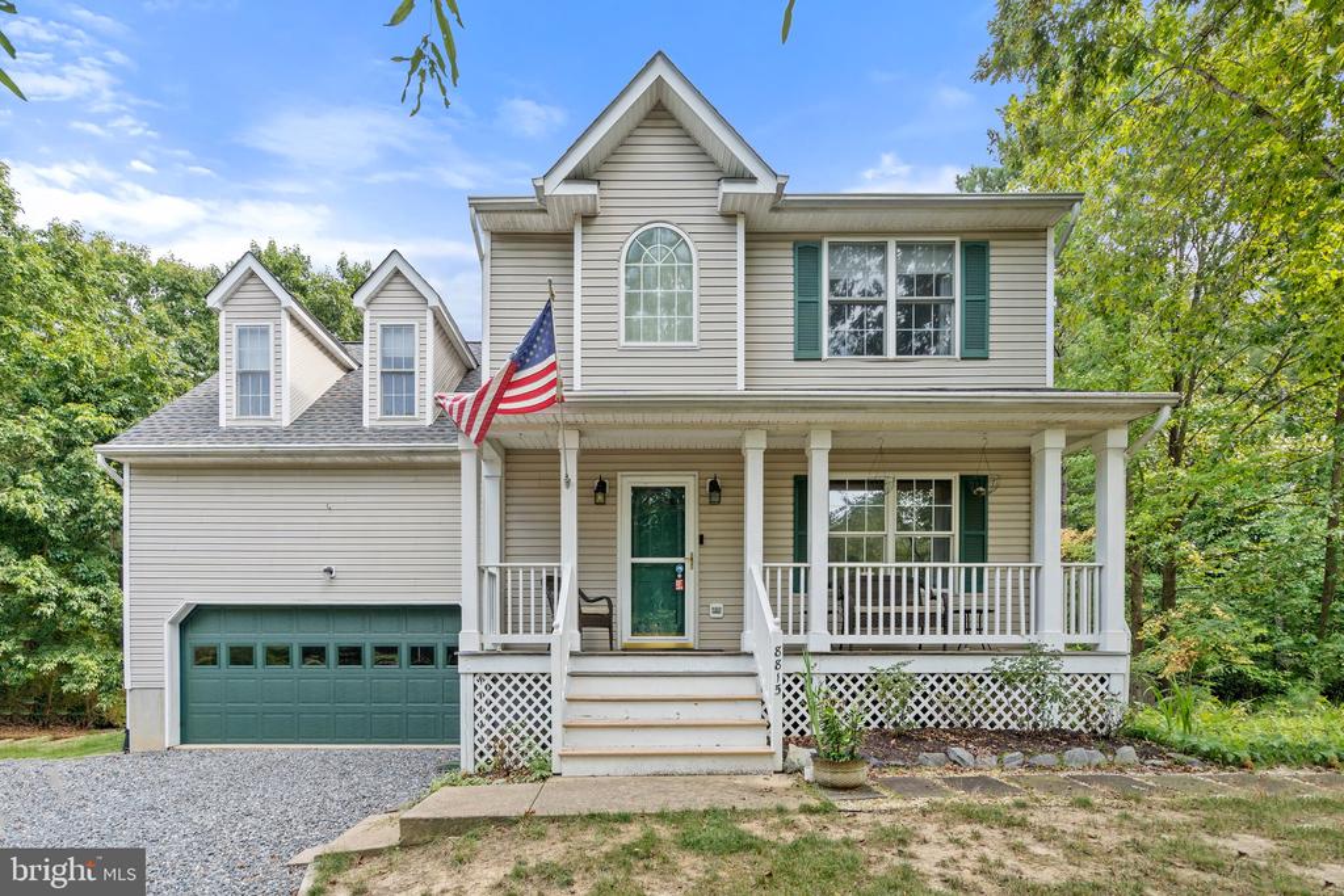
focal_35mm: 16
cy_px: 448
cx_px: 672
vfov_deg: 73.8
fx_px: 597
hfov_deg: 96.7
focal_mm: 16
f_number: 8
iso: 400
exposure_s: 1/320
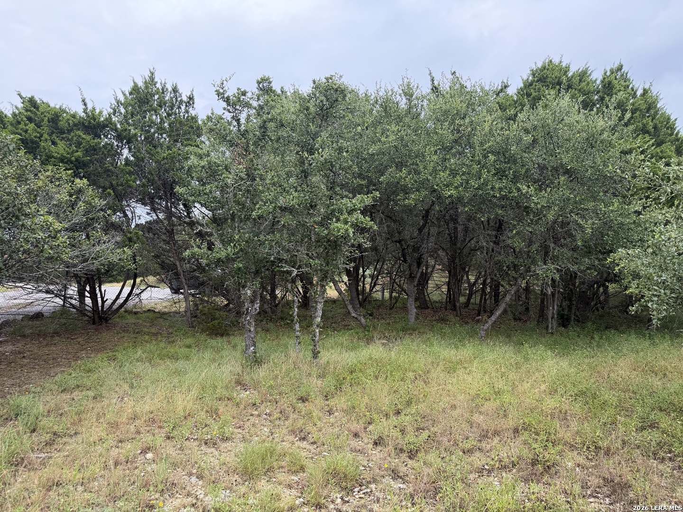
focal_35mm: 24
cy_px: 256
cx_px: 342
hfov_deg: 71.6
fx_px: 474
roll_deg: -0.9
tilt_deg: +5.0
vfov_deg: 56.8
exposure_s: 1/671
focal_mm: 6.76
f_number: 1.78
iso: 100
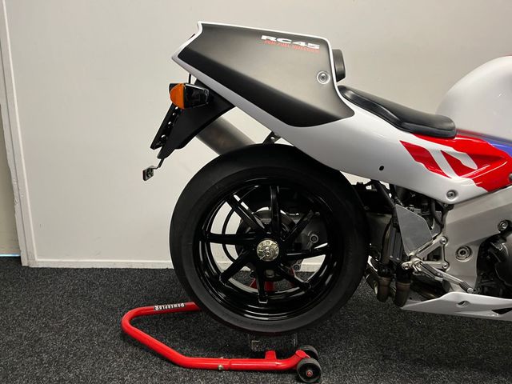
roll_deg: +1.5
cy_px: 192
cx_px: 256
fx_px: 385
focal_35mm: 26
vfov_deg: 53.1
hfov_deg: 67.3
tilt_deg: -12.1
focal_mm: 5.1
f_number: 1.6
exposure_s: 1/50
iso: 100
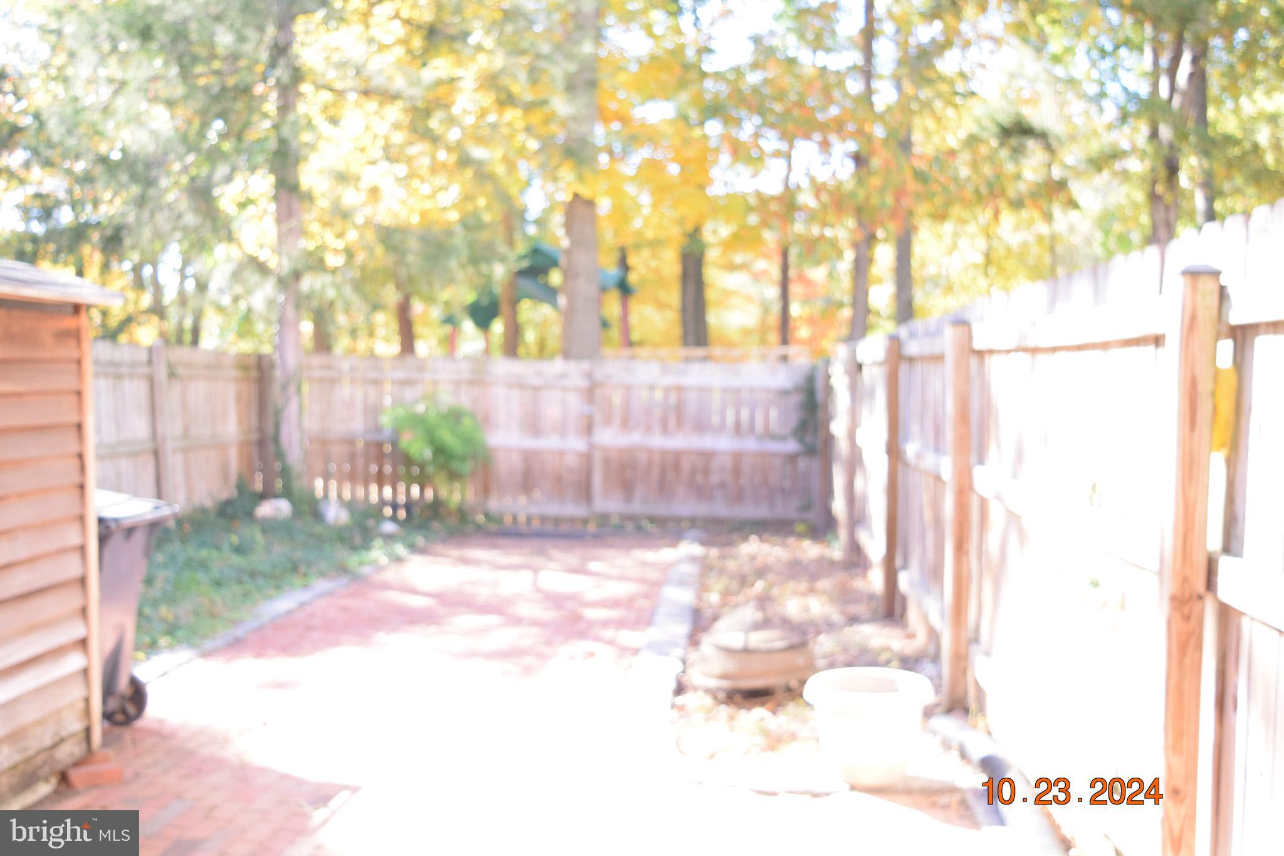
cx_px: 642
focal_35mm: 38
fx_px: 1337
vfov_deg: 35.5
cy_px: 428
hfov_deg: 51.3
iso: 800
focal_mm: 25
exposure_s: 1/200
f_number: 4
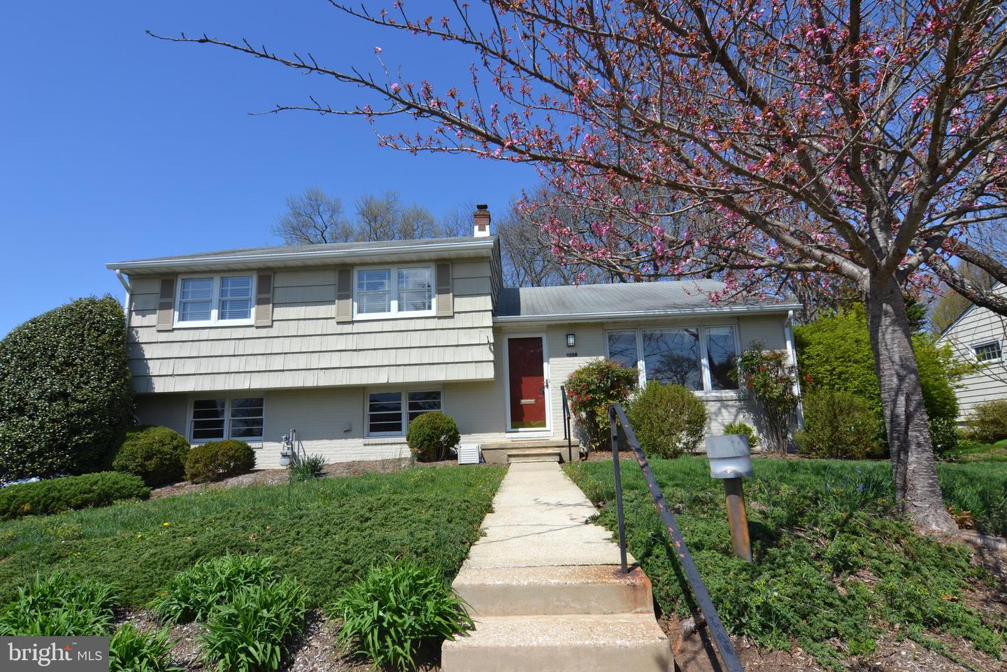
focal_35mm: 18
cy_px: 336
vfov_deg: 67.4
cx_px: 504
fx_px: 503
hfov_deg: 90.0
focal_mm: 12
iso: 100
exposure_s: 1/320
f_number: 9
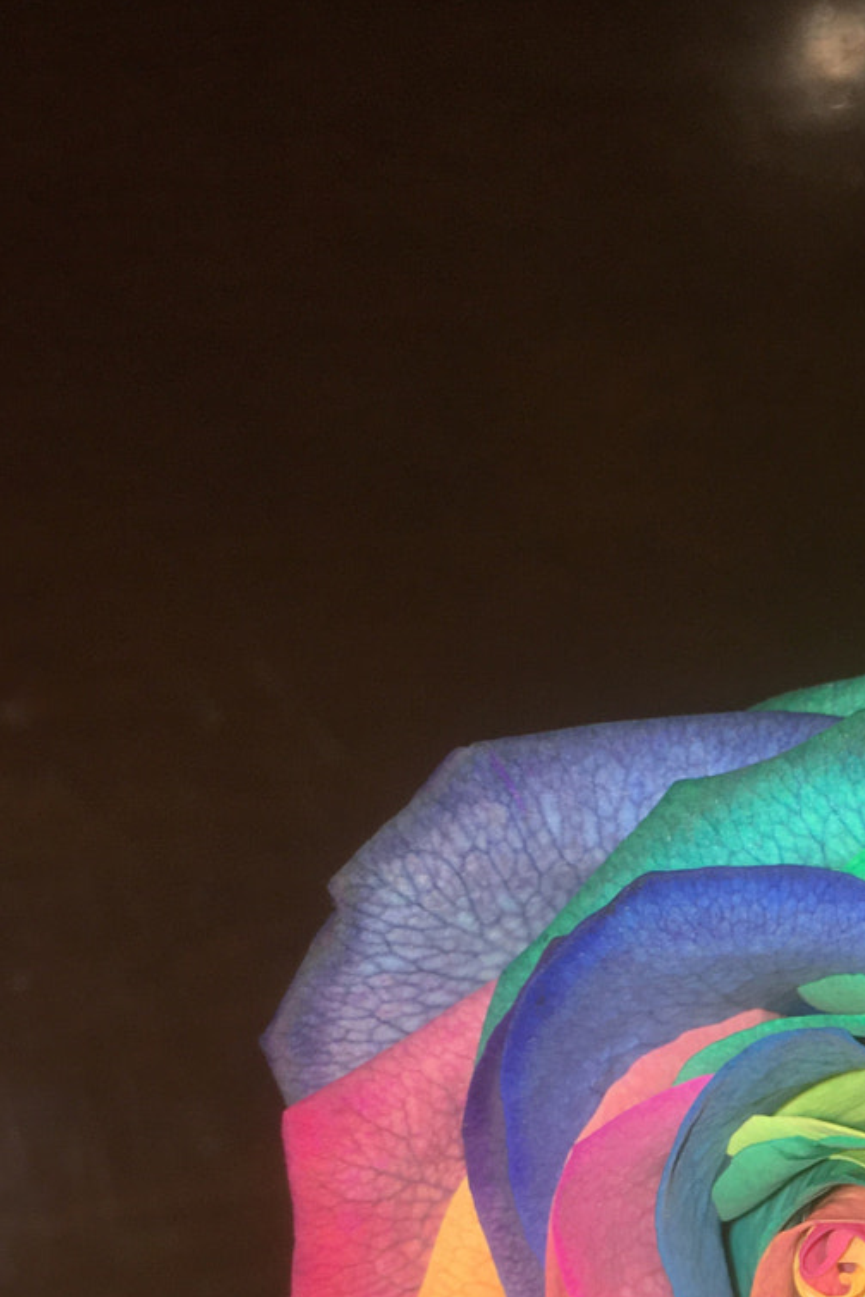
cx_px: 963
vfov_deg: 29.5
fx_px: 2305
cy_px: 1276
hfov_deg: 20.2
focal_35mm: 64
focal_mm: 4.15
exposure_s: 1/70
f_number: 2.2
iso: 25
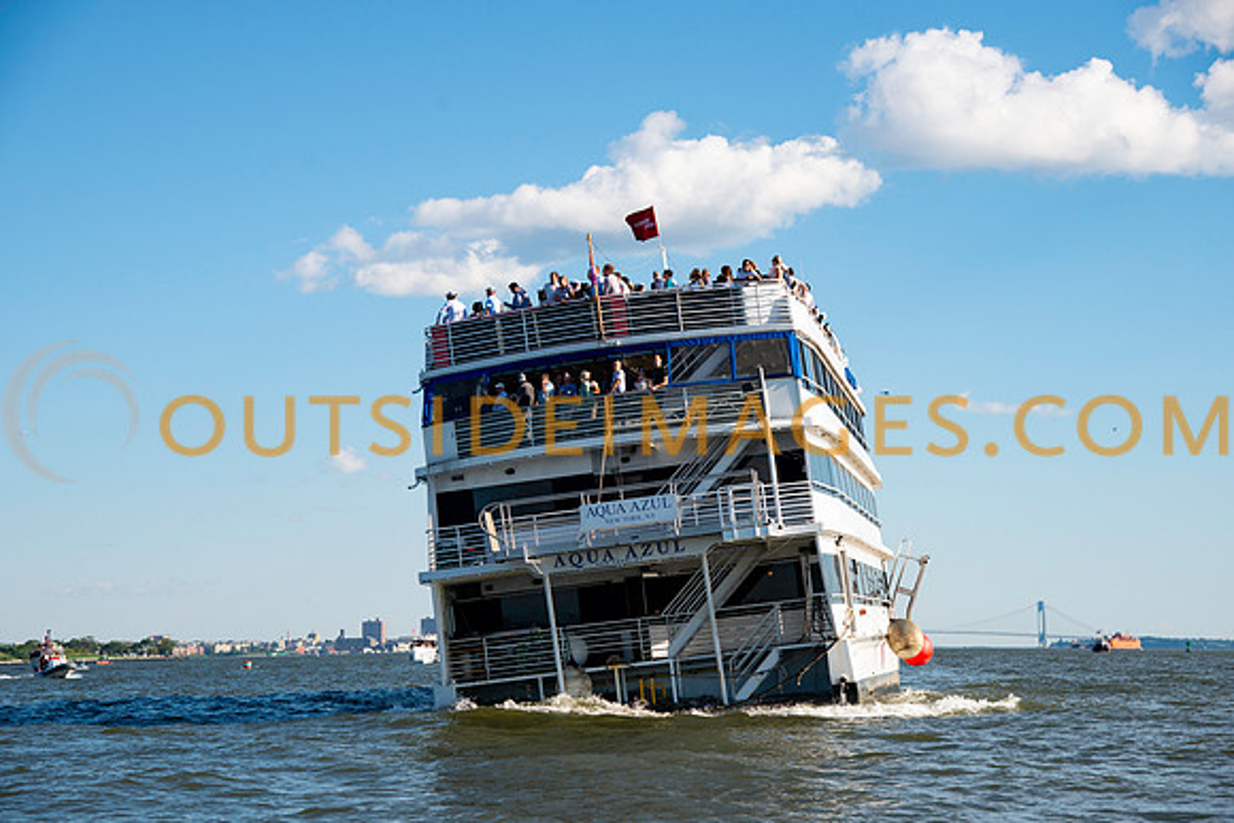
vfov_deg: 19.5
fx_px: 2394
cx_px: 617
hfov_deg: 28.9
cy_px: 412
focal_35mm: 70
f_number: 5.6
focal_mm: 66
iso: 400
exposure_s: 1/1600
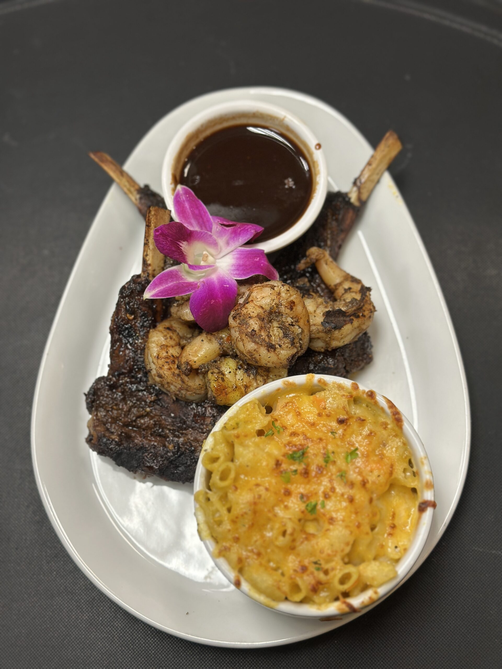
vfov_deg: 39.7
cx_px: 251
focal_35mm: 48
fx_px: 928
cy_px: 334
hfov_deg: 30.3
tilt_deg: -69.4
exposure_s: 1/60
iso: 100
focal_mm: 6.86
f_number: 1.78
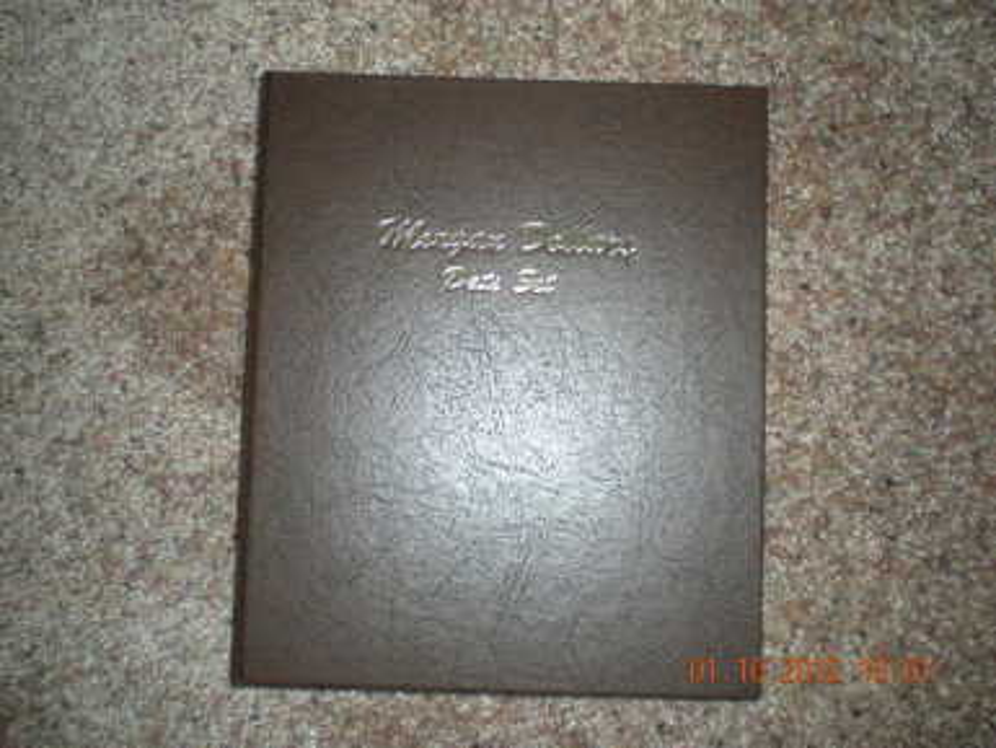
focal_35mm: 38
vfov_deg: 37.7
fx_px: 1094
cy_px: 374
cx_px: 498
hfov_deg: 49.0
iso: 64
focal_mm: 6.3
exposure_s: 1/60
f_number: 3.1
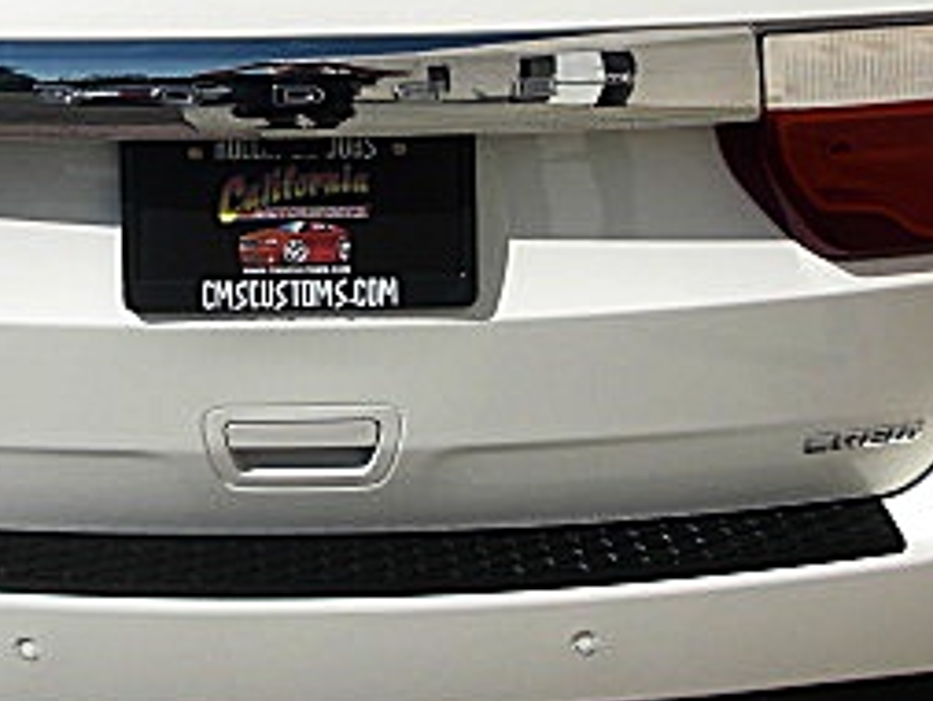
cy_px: 70
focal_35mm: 91
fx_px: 2454
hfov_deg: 21.4
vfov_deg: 16.0
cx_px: 236
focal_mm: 6.3
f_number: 7.9
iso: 50
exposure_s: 1/200
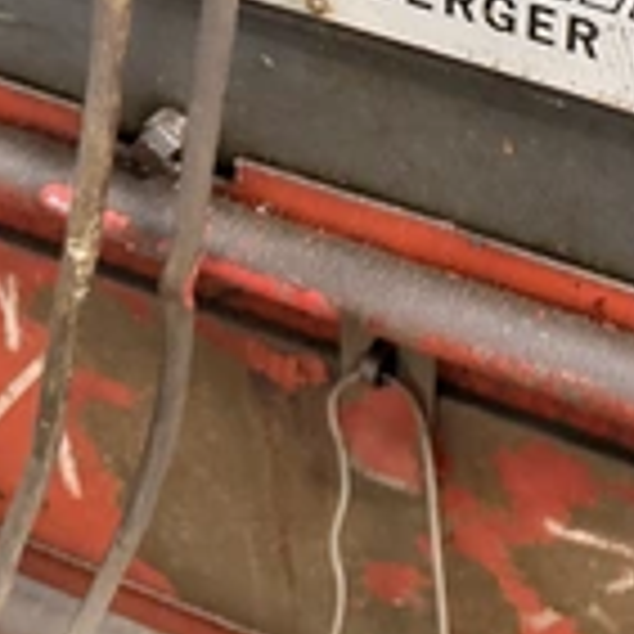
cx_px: 697
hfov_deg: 26.4
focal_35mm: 60
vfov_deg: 26.8
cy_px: -22
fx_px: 1243
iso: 800
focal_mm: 6.76
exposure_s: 1/40
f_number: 1.78
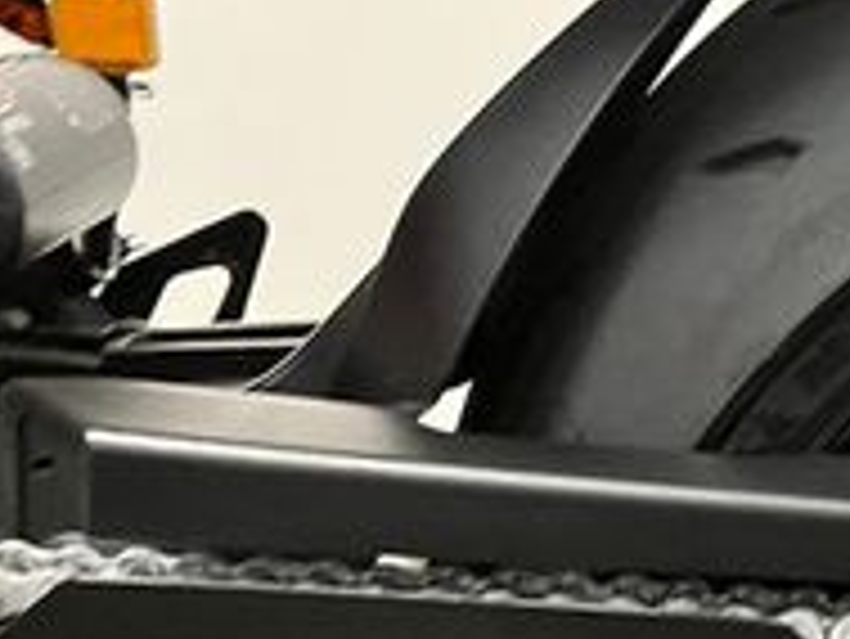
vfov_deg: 16.0
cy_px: 810
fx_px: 2162
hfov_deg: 18.7
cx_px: 1390
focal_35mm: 88
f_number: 1.6
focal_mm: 5.1
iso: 500
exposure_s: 1/50
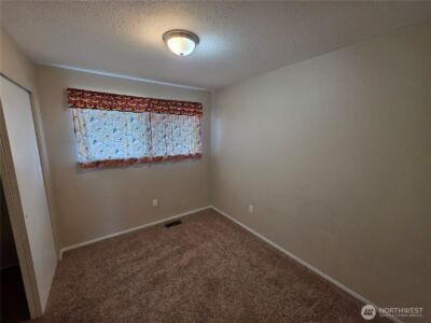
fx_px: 162
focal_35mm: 13
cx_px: 216
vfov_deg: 89.9
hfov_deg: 106.2
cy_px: 162
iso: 160
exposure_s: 1/120
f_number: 1.9
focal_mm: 2.2
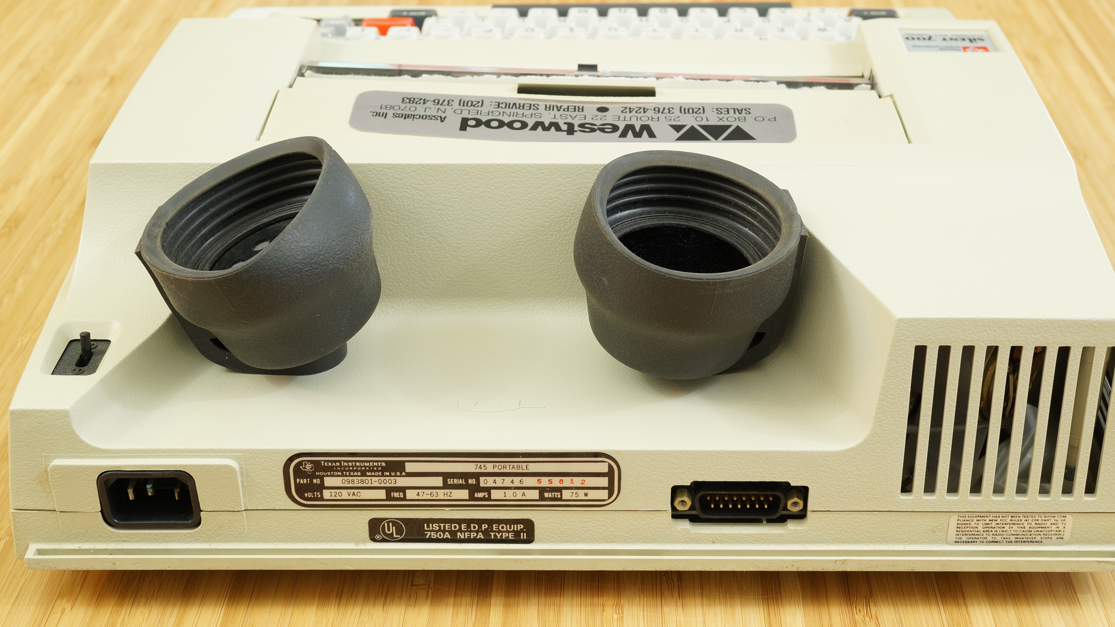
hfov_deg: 39.1
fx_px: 1567
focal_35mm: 53
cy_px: 366
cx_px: 609
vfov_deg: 22.6
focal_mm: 30
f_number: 8
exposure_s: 1.6
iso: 100
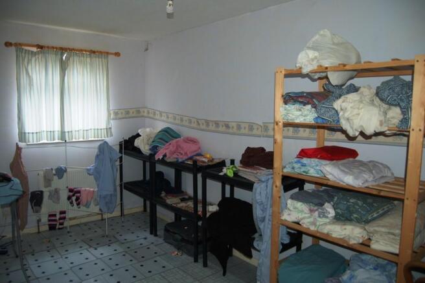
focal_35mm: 27
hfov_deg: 67.4
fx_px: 318
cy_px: 142
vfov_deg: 47.8
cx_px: 212
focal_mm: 18
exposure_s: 1/60
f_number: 3.5
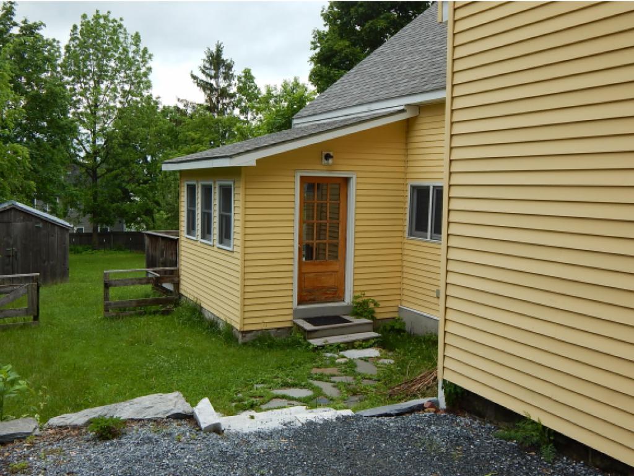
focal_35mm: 34
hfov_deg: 53.9
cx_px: 317
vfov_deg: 41.8
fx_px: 623
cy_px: 238
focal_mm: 6.1
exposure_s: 1/400
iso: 125
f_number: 3.3
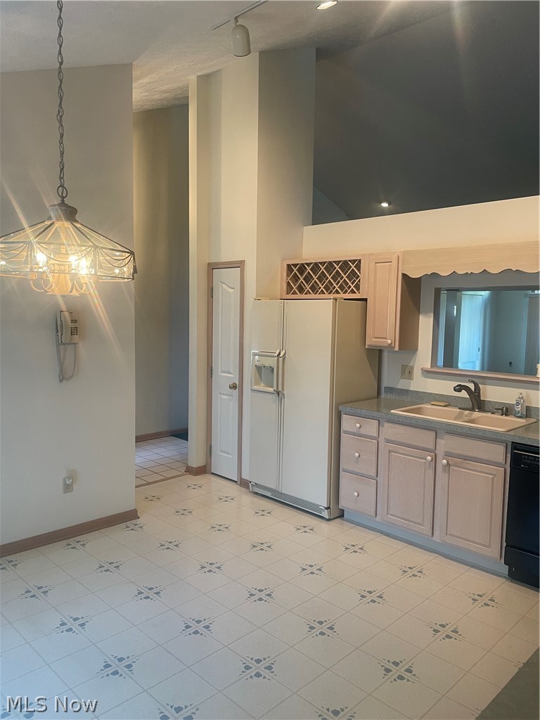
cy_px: 360
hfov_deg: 53.1
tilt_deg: -6.2
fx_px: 541
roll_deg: -1.2
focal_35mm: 26
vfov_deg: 67.3
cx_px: 270
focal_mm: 4.2
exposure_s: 1/60
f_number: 1.6
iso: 100
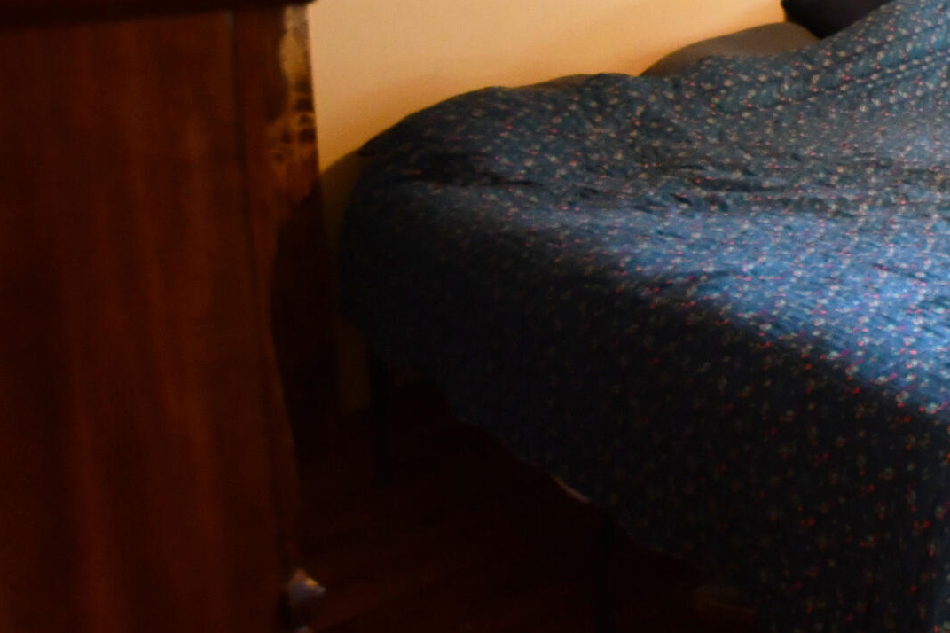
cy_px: -31
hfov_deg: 34.4
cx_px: 1205
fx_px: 1108
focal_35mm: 42
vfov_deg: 29.3
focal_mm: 10
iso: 1400
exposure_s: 1/125
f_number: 3.5
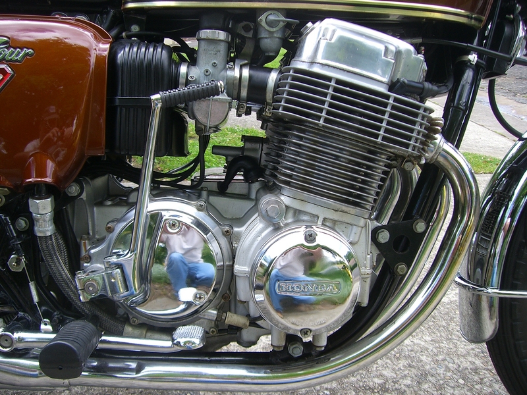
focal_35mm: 38
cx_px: 264
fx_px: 579
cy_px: 198
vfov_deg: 37.7
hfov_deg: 49.0
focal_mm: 6.2
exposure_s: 1/200
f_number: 2.7
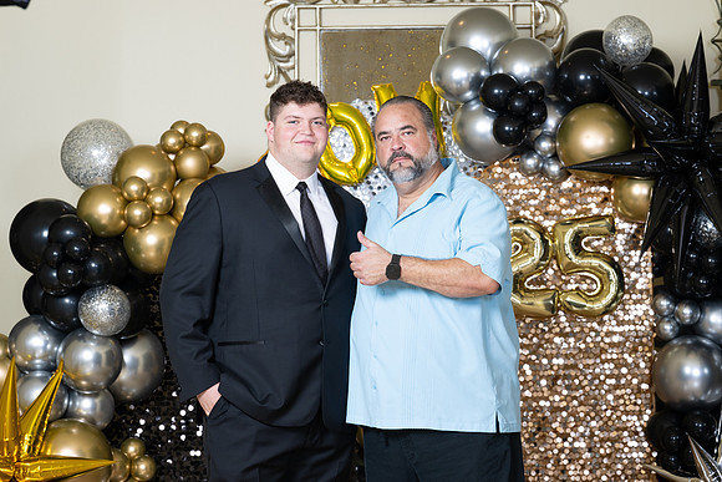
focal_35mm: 120
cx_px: 361
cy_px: 241
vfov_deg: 11.4
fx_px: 2407
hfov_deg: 17.1
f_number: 8
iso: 320
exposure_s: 1/100
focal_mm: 120
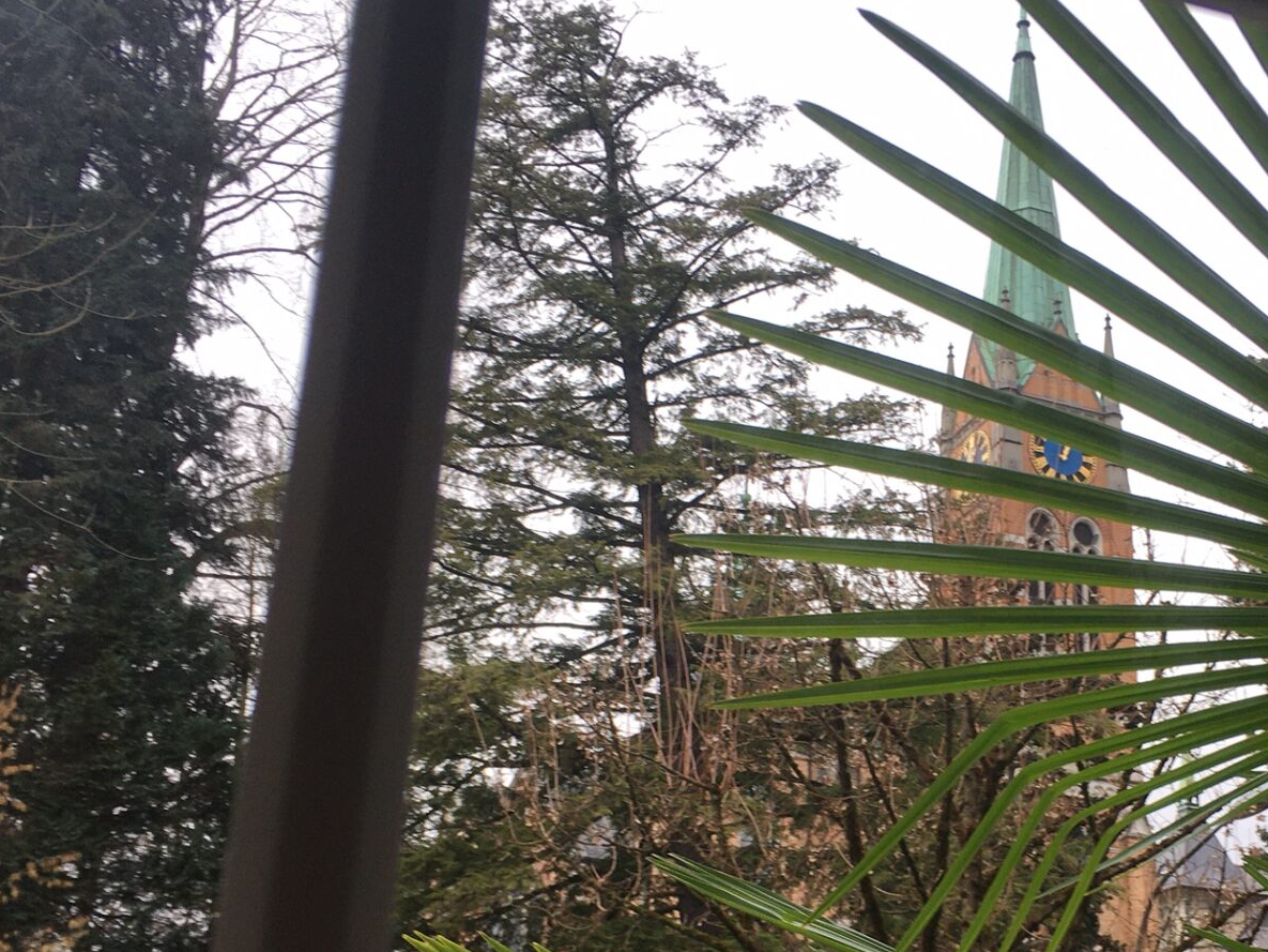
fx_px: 1722
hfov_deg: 39.7
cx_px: 897
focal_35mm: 47
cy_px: 681
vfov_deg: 30.5
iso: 25
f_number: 2.2
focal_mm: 4.15
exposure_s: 1/229
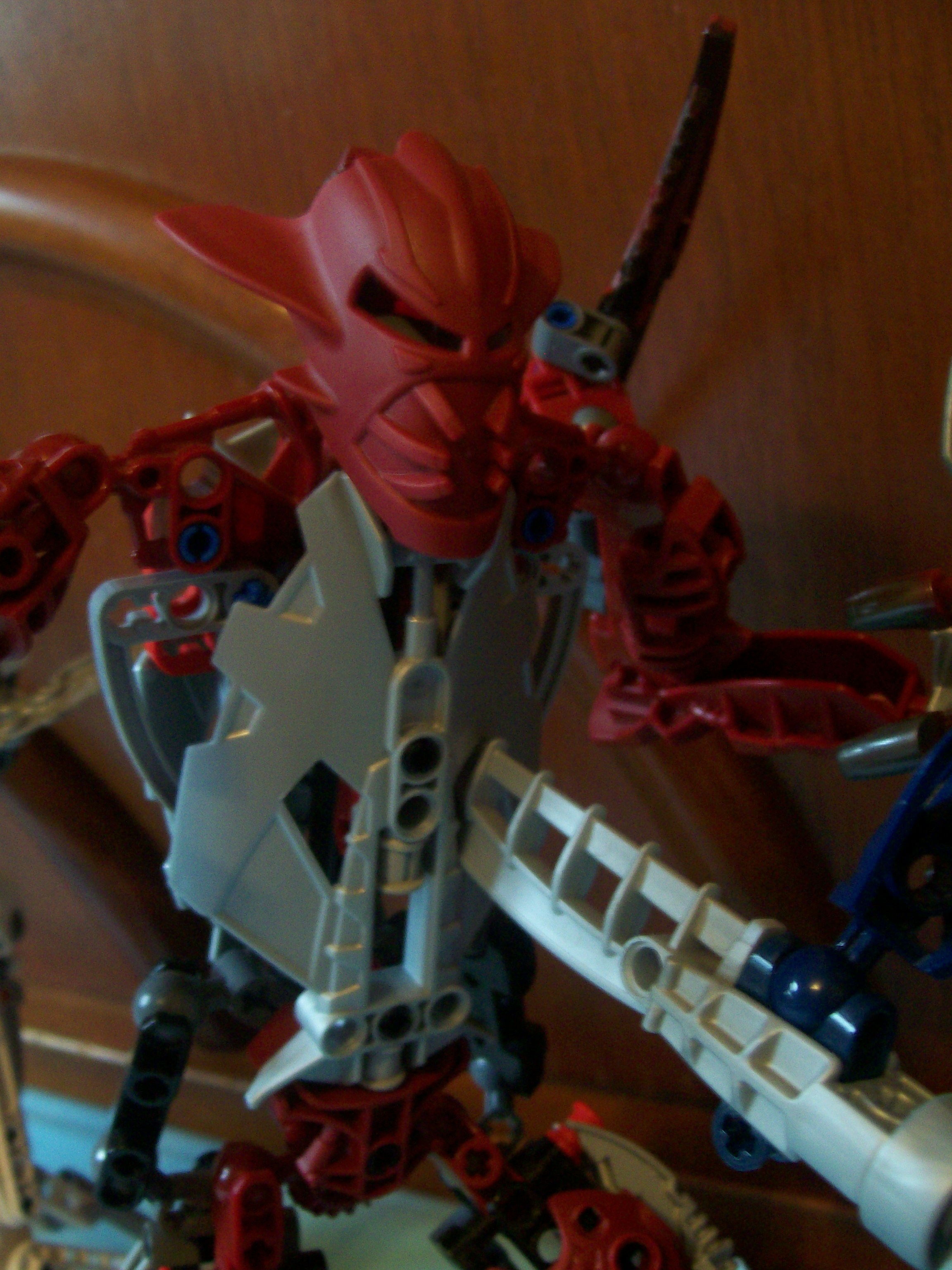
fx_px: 1320
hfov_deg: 39.7
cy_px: 635
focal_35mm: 36
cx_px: 476
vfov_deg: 51.4
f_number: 2.7
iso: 160
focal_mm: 6
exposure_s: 1/8
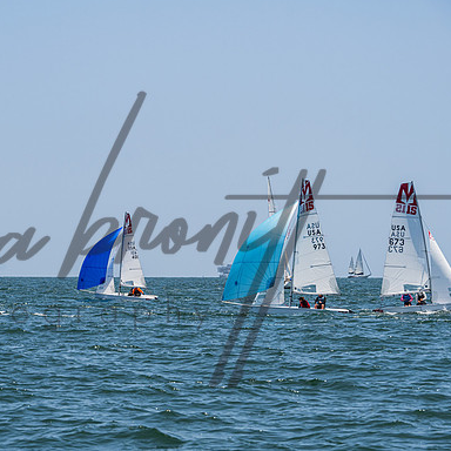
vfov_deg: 10.7
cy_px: 249
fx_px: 2417
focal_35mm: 164
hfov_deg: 10.6
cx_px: 143
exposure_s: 1/2000
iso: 400
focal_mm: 115
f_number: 8
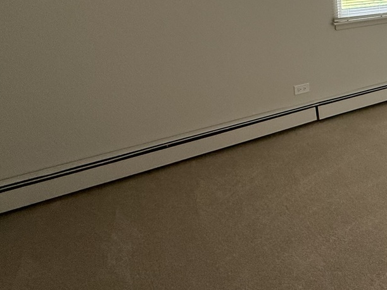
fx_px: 369
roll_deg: -1.3
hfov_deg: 42.3
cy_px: 35
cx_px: 435
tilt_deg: -13.1
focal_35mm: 33
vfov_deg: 40.1
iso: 200
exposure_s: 1/99
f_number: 2.2
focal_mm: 2.22
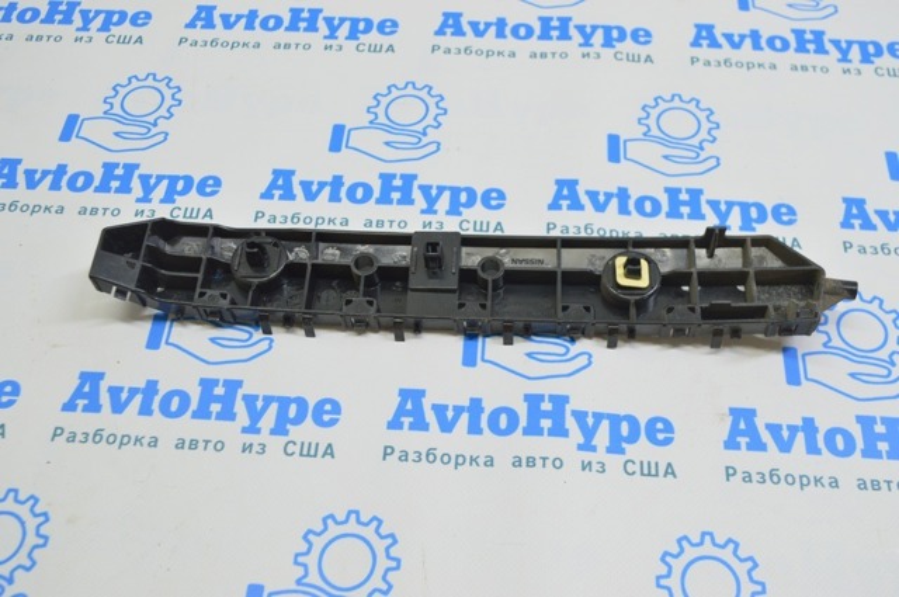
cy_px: 298
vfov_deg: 35.4
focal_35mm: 38
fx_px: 935
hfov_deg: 51.3
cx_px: 450
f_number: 5.6
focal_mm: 25
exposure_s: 1/20
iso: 400
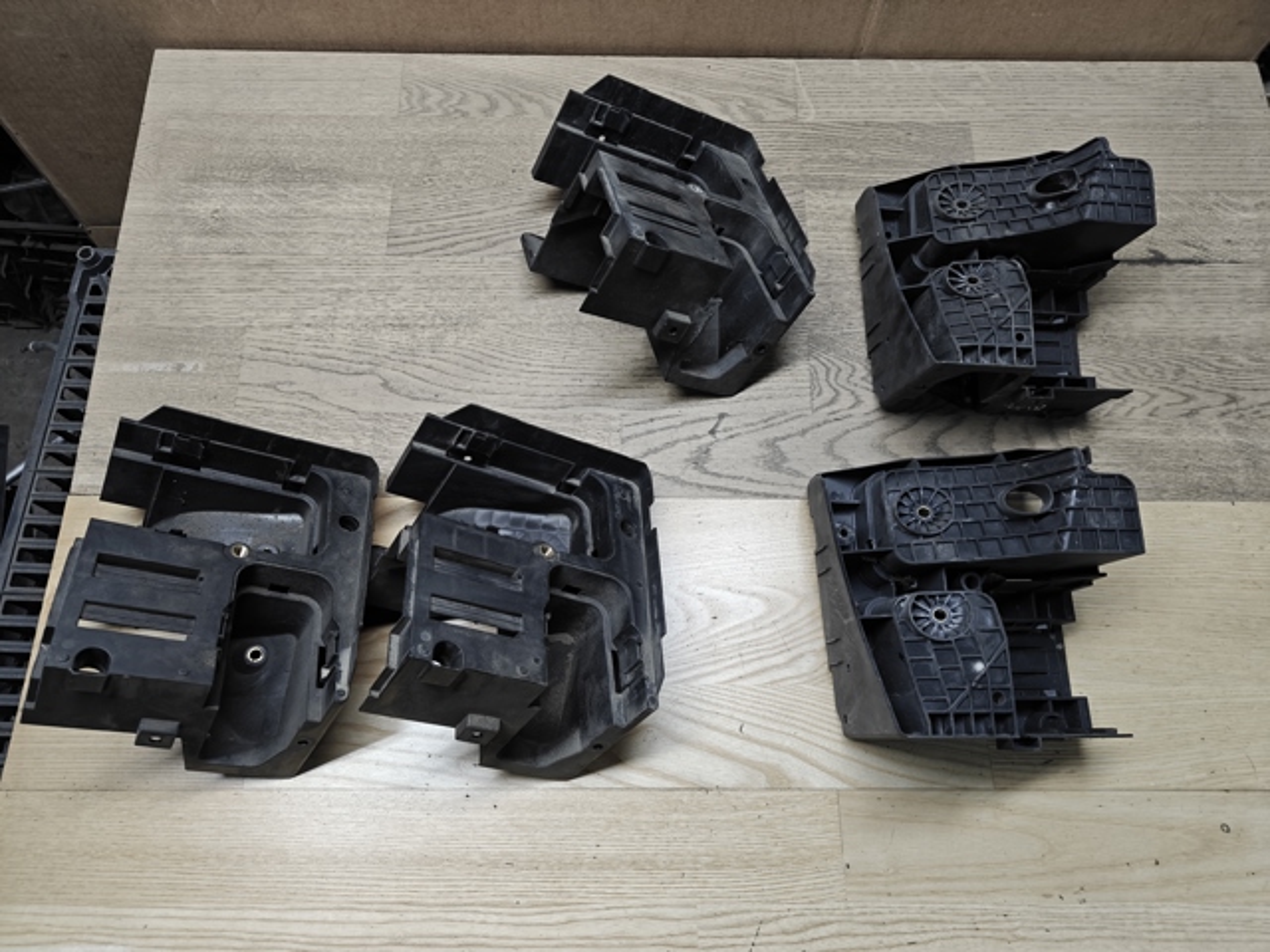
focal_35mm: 24
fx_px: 881
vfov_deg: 56.8
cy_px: 476
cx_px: 635
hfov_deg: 71.6
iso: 800
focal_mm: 5.59
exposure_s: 1/100
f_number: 1.8
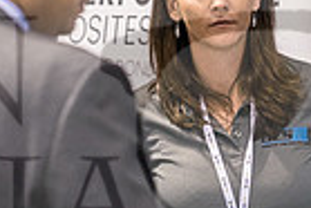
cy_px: 84
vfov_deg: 3.3
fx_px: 3597
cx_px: 215
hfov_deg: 4.9
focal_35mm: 416
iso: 3200
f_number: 3.5
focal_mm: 100
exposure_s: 1/125
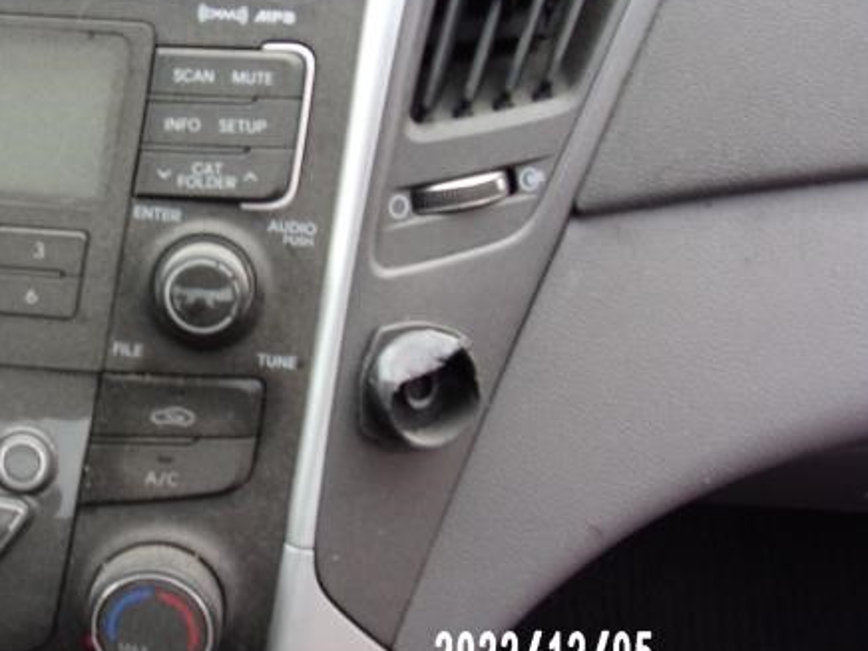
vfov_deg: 32.4
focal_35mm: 44
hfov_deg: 39.9
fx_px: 1103
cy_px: 189
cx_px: 92
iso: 80
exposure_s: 1/58
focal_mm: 4.3
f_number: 3.3
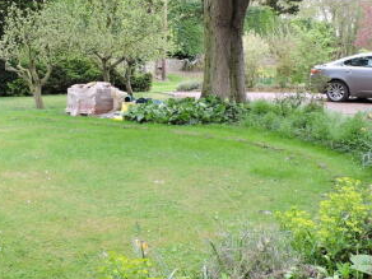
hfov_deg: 39.0
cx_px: 111
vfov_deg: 29.9
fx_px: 516
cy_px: 81
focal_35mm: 48
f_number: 3
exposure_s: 1/80
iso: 100
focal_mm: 4.3
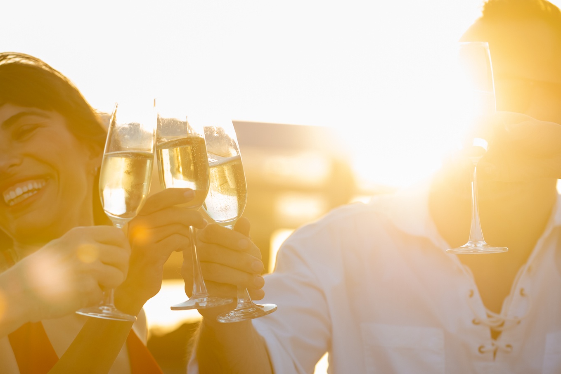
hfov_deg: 10.1
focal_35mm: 203
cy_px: 195
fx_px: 3163
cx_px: 226
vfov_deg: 6.8
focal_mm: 130
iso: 200
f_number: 3.5
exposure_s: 1/400
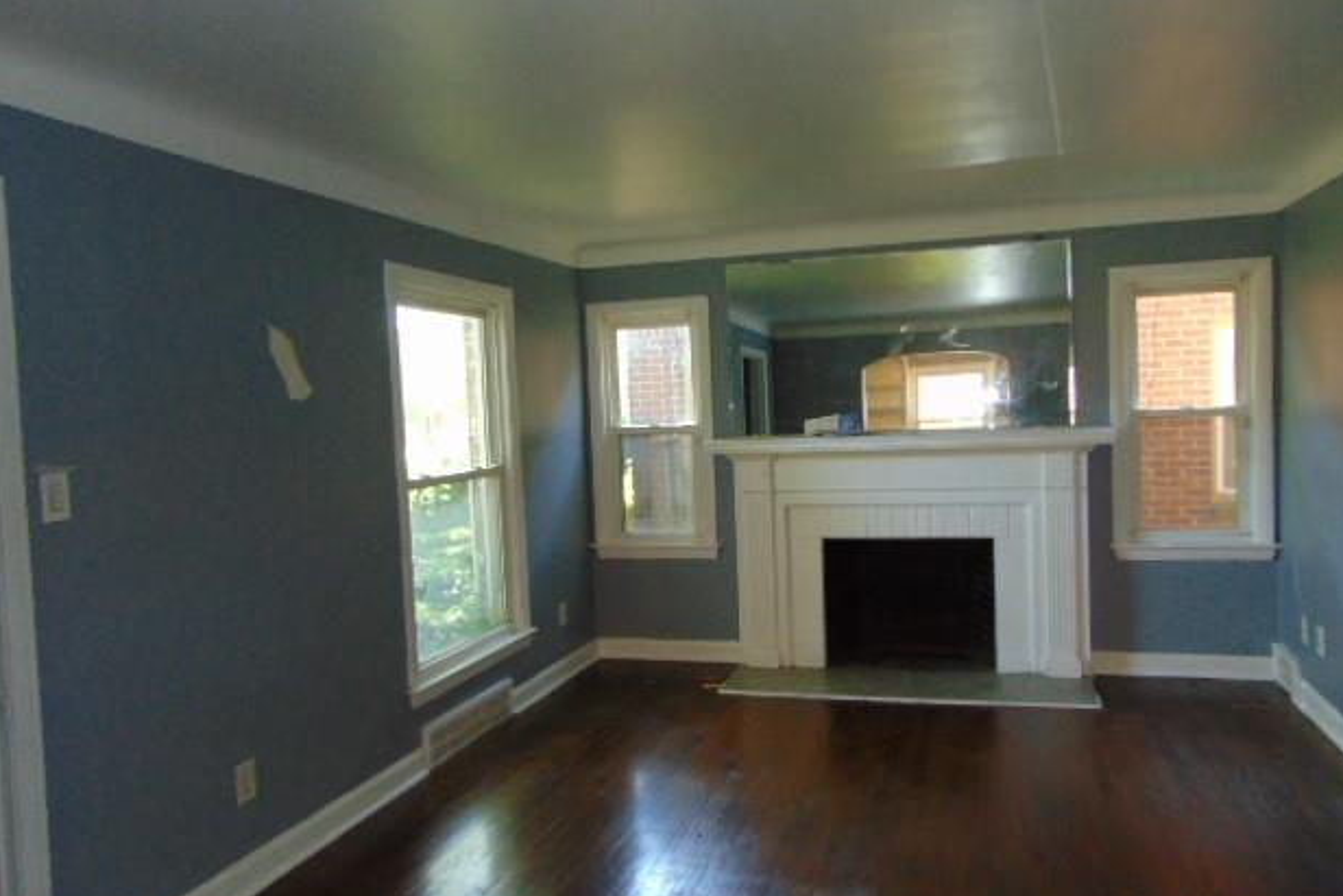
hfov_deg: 67.4
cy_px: 469
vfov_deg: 47.9
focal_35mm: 27
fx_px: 1007
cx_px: 691
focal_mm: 4.5
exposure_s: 1/30
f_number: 3
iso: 200
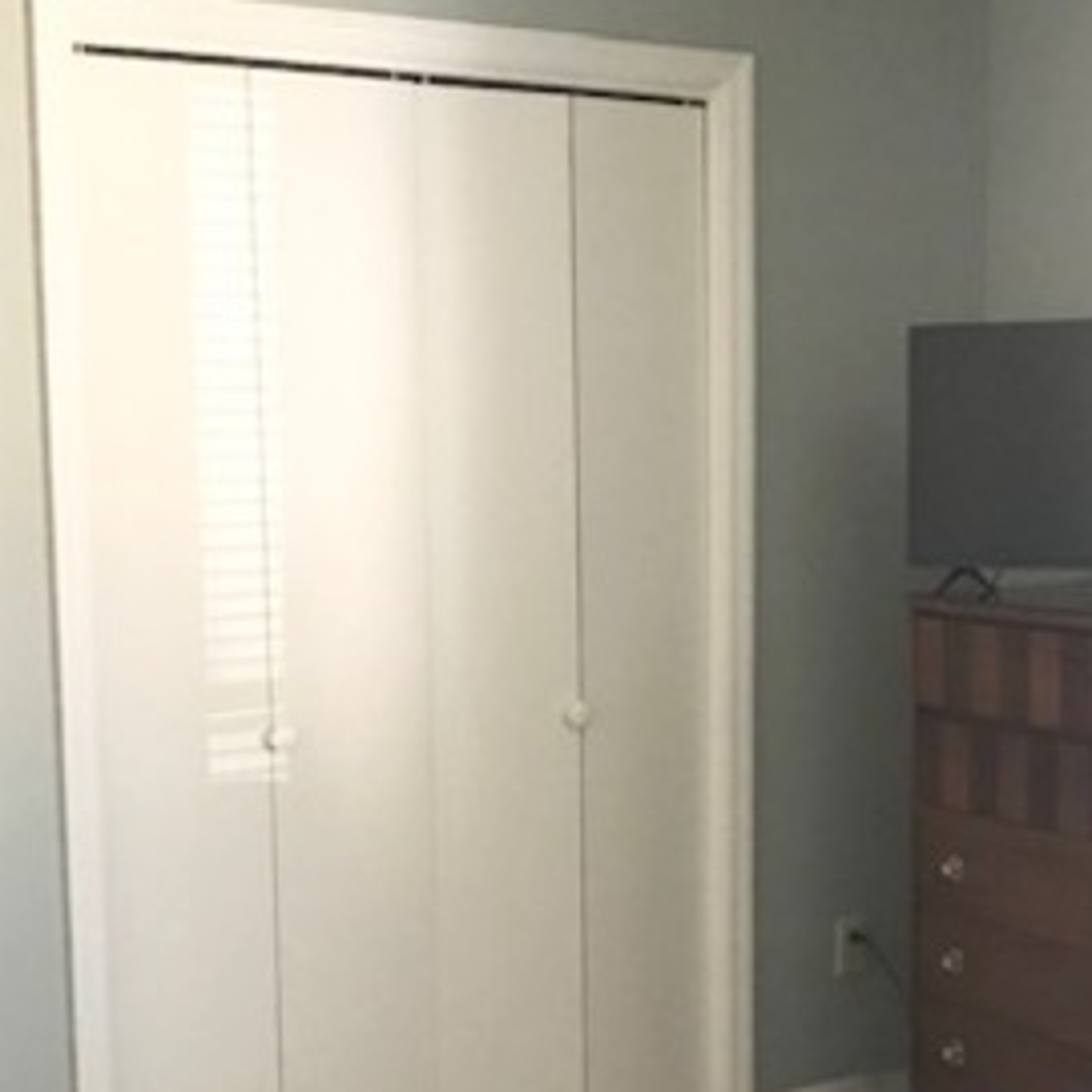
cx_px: 727
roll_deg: +0.6
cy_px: 721
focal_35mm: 61
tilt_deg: -6.9
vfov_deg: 28.0
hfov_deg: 28.0
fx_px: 2177
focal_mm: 3.99
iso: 100
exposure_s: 1/15
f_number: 1.8
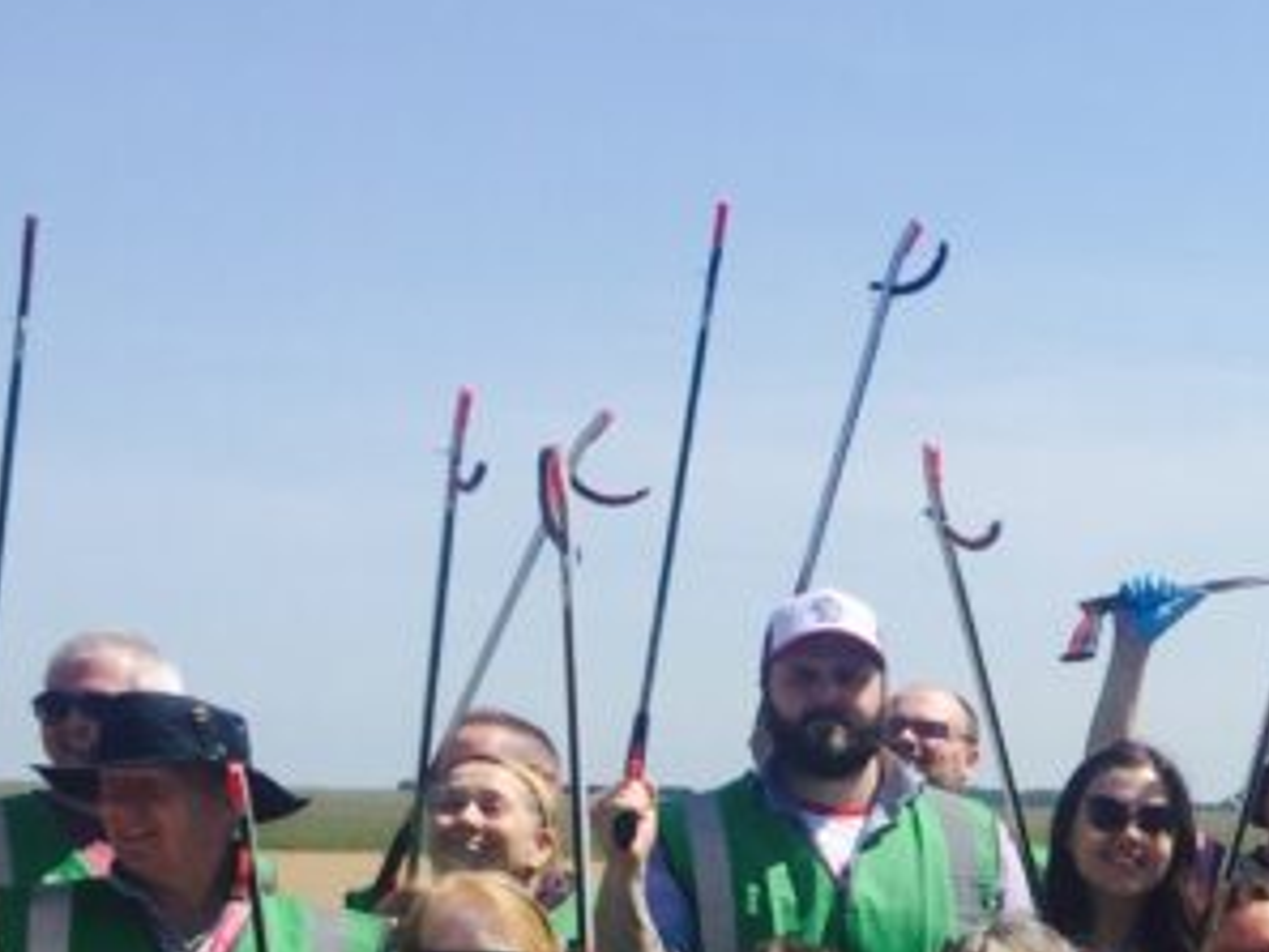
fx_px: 3667
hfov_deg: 17.0
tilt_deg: -4.2
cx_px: 2106
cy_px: 1067
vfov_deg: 14.4
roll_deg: -2.3
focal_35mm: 100
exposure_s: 1/2198
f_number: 2.2
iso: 32
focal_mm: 4.15
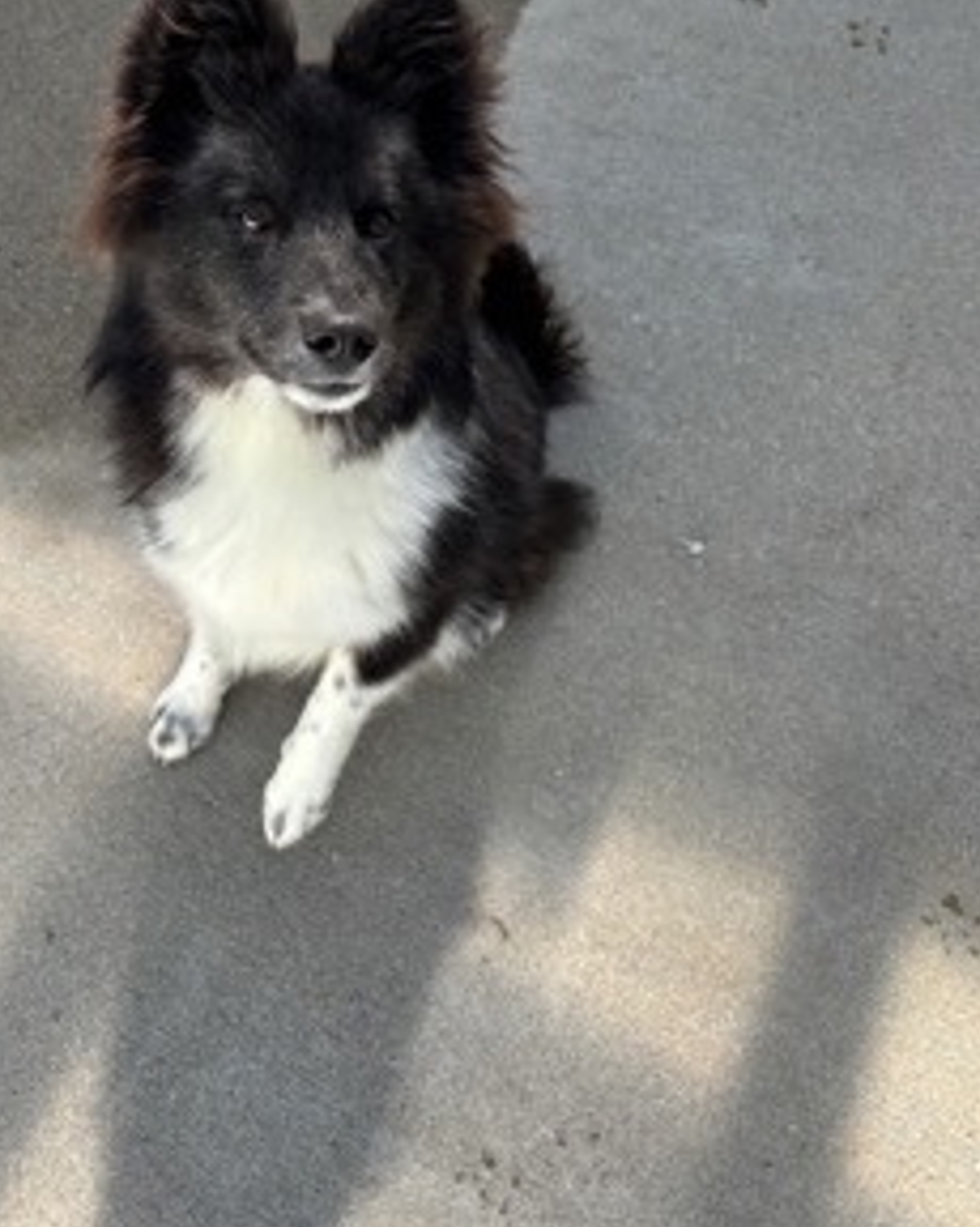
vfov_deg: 48.6
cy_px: 452
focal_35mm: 37
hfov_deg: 39.8
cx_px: 356
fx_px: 1343
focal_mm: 5.96
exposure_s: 1/1126
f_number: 1.6
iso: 50
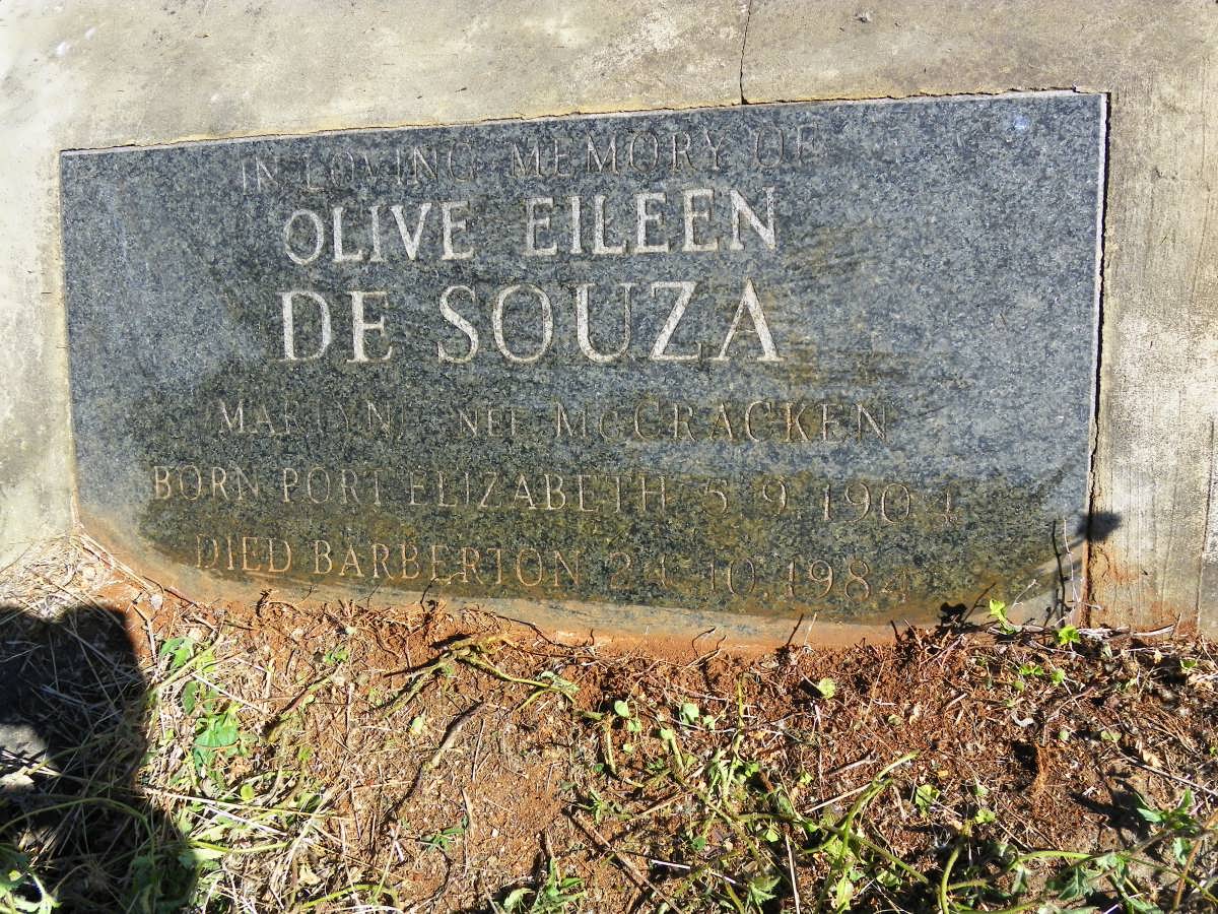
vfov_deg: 44.2
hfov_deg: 56.8
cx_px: 609
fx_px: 1126
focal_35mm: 32
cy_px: 457
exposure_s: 1/320
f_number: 4
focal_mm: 5.7
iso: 64
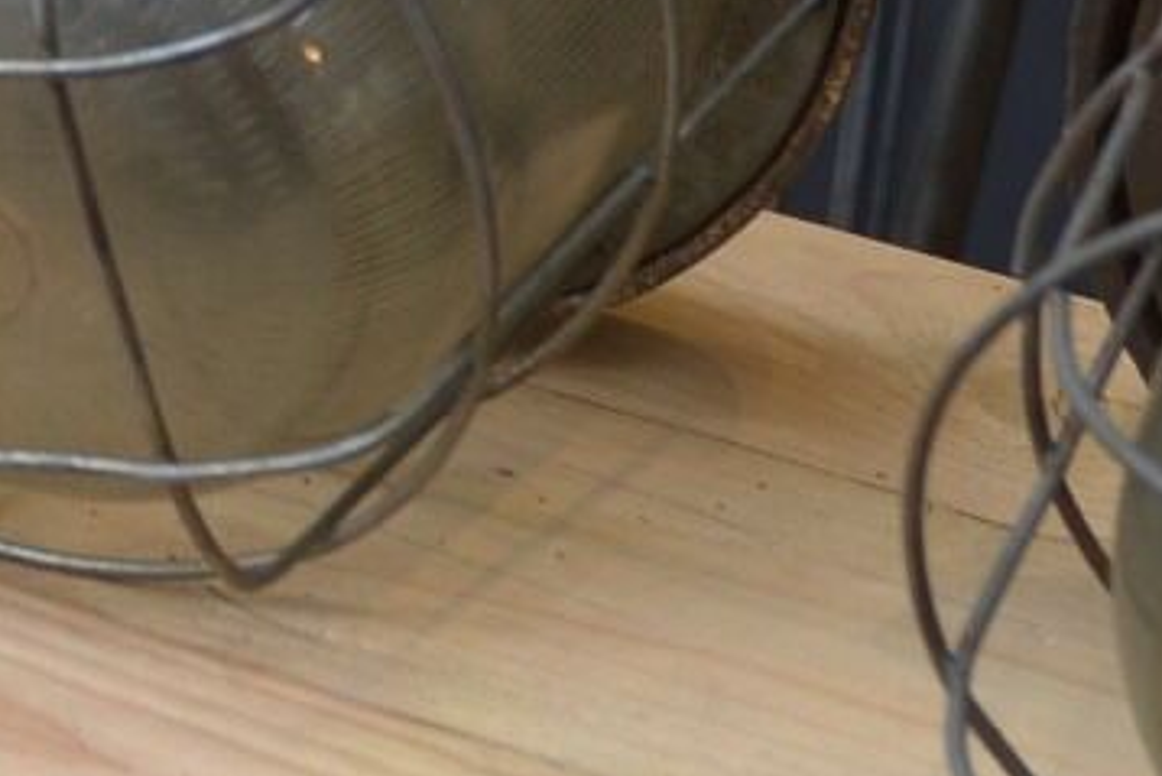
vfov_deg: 7.4
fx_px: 5941
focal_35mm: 184
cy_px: -279
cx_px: -703
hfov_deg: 10.7
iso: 200
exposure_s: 1/50
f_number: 3.5
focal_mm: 28
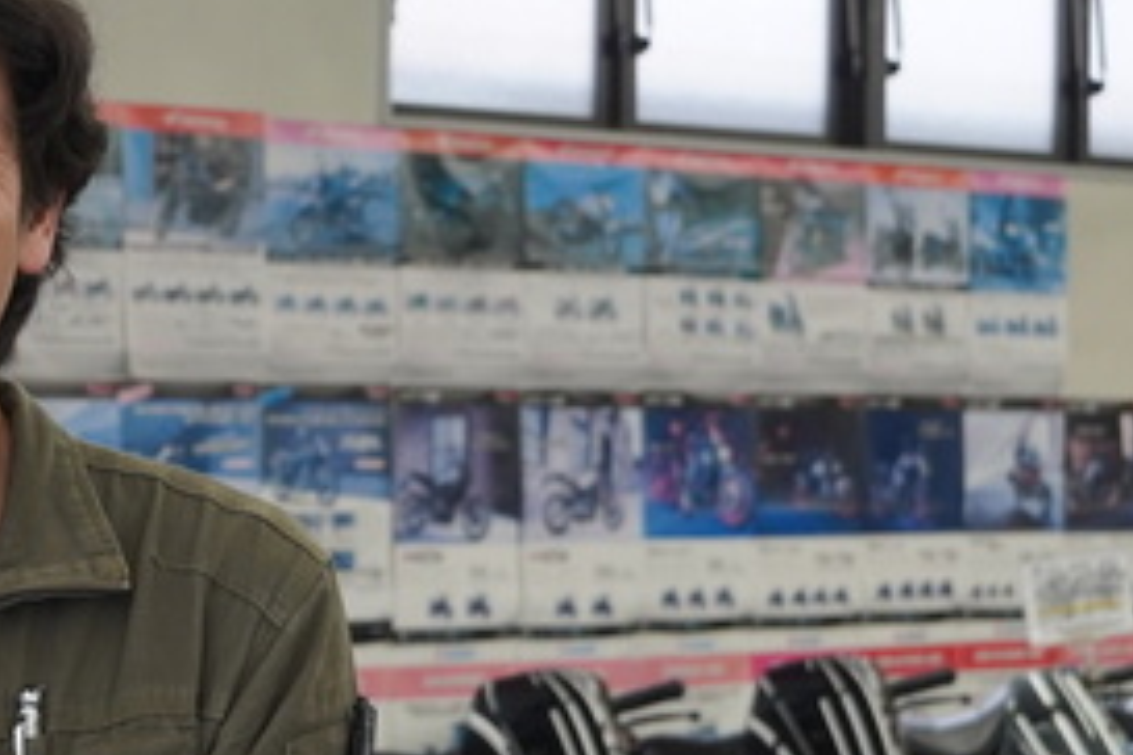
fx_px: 3965
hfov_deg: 15.8
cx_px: -145
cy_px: 529
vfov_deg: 10.9
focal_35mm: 126
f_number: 5.6
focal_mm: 43
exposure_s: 1/160
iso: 800
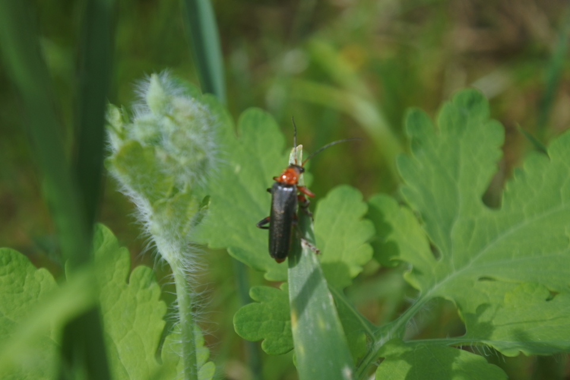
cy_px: 190
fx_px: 1282
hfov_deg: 25.1
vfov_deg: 16.9
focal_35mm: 81
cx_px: 285
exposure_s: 1/320
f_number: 5.6
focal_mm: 30
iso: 160
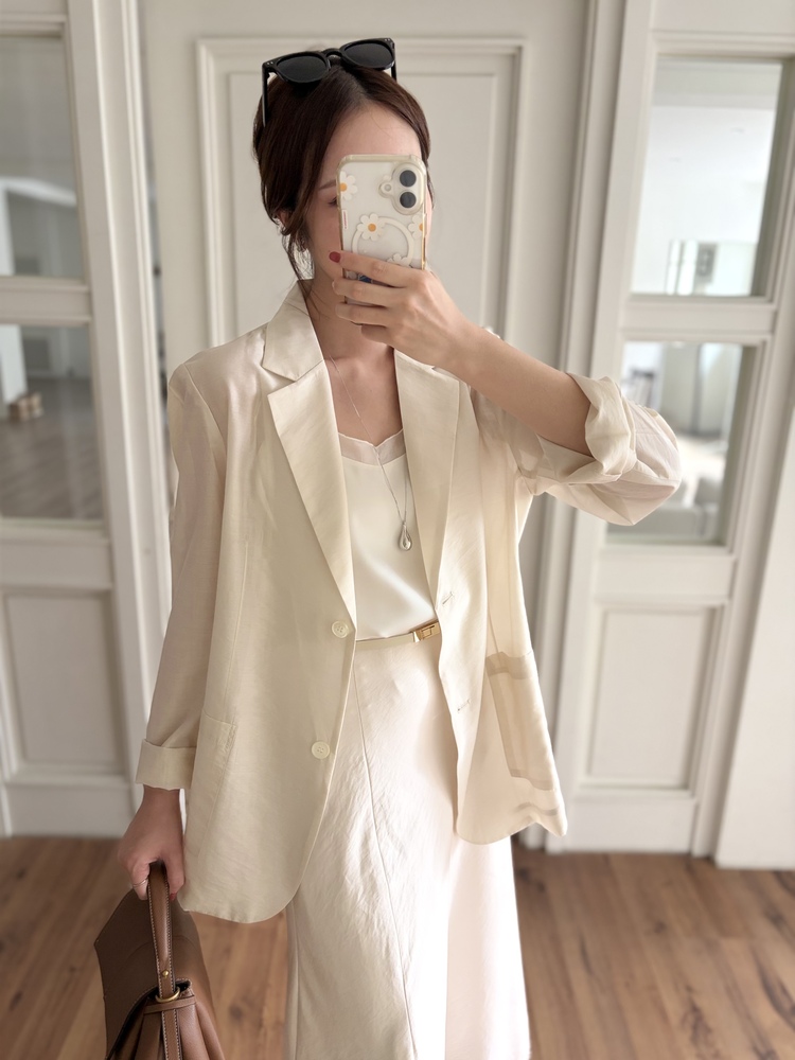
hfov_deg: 53.1
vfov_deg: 67.3
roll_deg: -2.2
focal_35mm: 26
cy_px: 530
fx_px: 796
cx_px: 398
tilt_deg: -27.2
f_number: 1.6
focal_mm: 5.96
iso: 125
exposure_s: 1/78
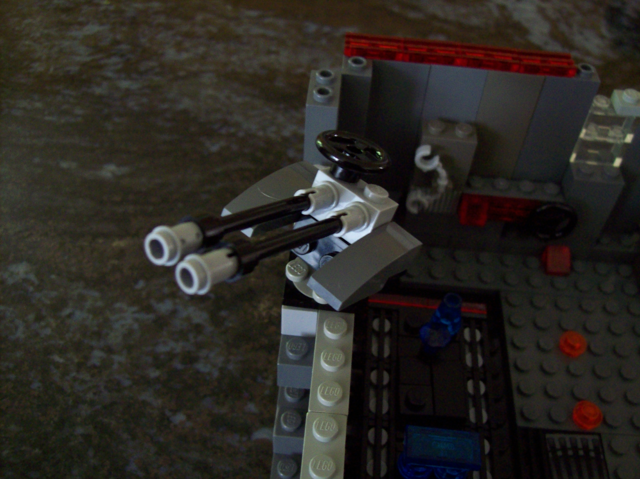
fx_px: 665
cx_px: 320
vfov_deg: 39.6
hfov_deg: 51.4
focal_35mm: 36
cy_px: 240
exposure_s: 1/8
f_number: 2.7
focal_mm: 6
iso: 200
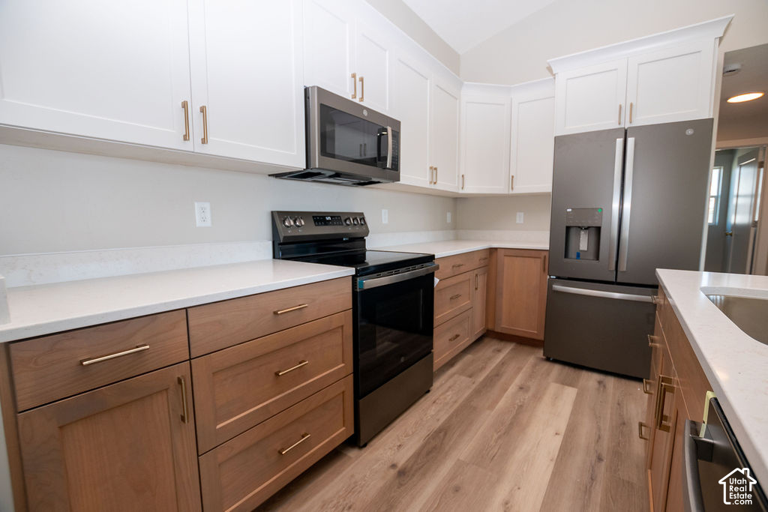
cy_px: 256
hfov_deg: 100.4
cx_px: 384
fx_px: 320
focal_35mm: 15
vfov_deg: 77.3
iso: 100
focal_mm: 10
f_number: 4
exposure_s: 1/200
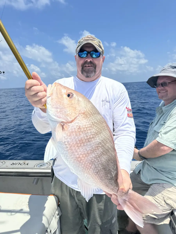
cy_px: 117
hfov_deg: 56.8
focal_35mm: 24
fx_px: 163
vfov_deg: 71.6
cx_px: 88
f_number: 1.78
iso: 80
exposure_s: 1/4608
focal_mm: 6.76
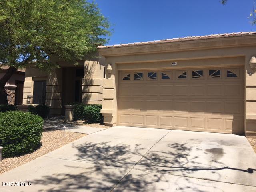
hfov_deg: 61.7
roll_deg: -1.9
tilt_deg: +2.7
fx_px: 214
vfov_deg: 48.2
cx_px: 128
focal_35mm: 29
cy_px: 96
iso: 25
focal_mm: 4.15
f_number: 2.2
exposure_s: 1/1748
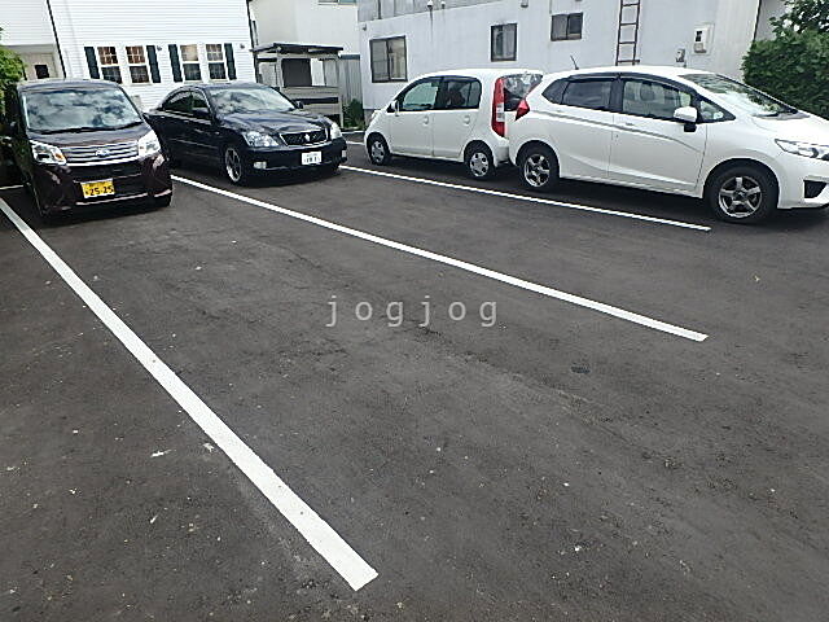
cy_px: 311
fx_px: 575
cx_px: 414
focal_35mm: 24
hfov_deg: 71.6
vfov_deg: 56.8
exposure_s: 1/500
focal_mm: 4.2
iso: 125
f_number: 3.9
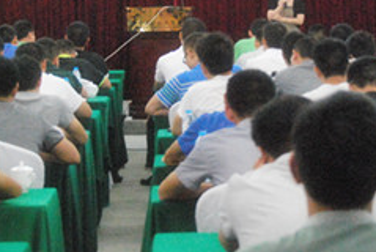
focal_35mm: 136
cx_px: 227
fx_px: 1422
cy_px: 54
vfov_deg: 10.1
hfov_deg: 15.0
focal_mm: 36
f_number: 4.5
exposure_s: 1/60
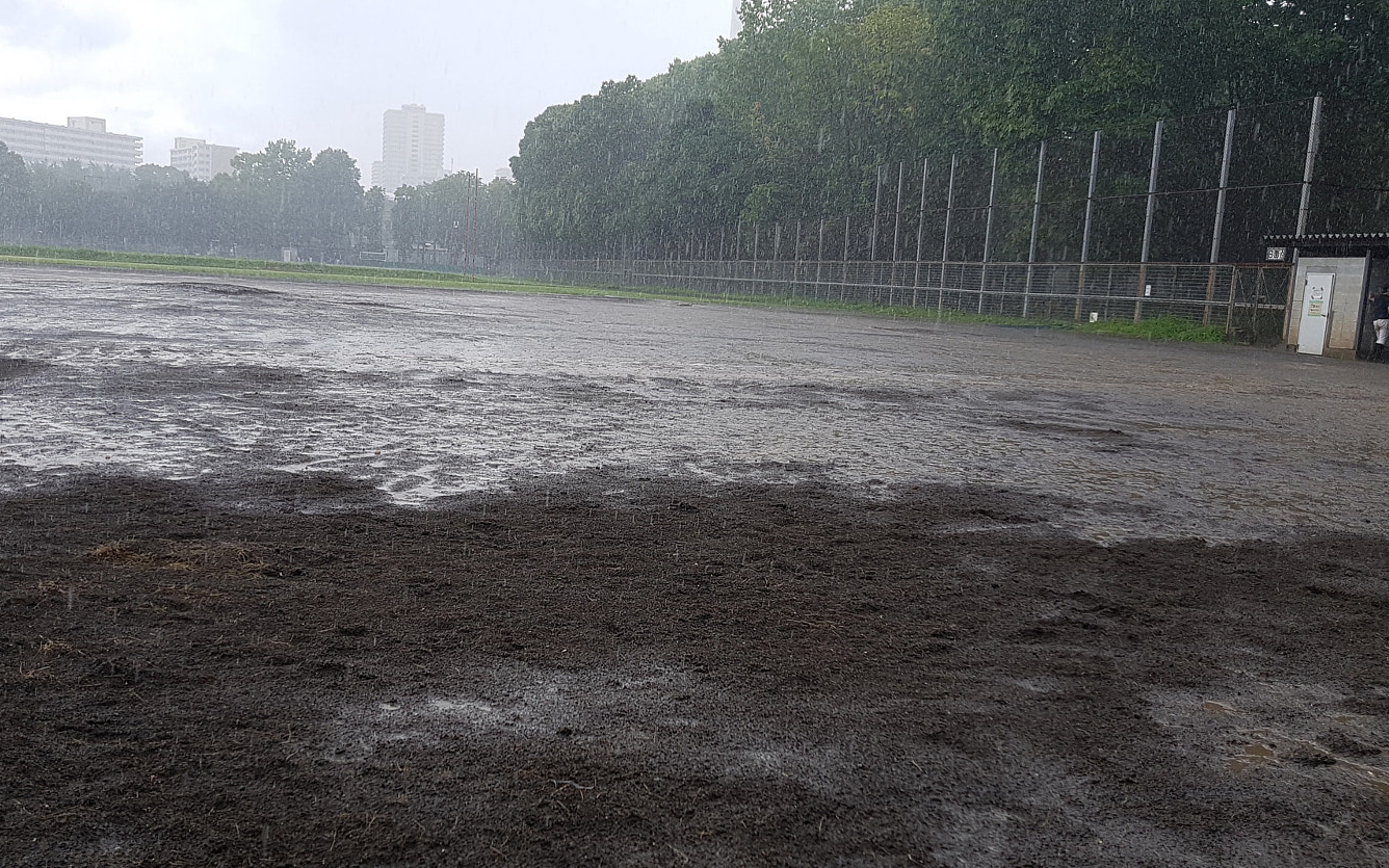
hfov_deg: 58.1
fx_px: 1249
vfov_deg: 38.3
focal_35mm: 33
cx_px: 669
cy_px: 468
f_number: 1.7
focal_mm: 4.2
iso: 50
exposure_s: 1/584
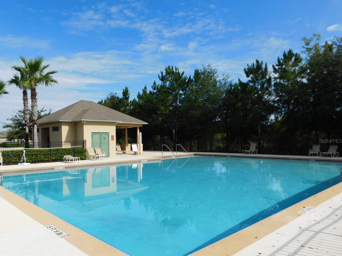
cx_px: 142
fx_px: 267
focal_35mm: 27
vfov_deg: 51.3
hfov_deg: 64.9
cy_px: 141
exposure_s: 1/640
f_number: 6
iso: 125
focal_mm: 4
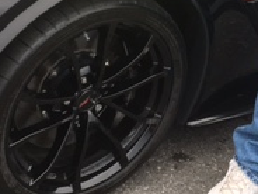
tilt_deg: -12.4
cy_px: -111
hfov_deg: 19.3
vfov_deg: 13.6
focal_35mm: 101
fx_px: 753
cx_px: 202
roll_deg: -8.7
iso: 25
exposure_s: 1/249
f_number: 2.2
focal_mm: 4.15
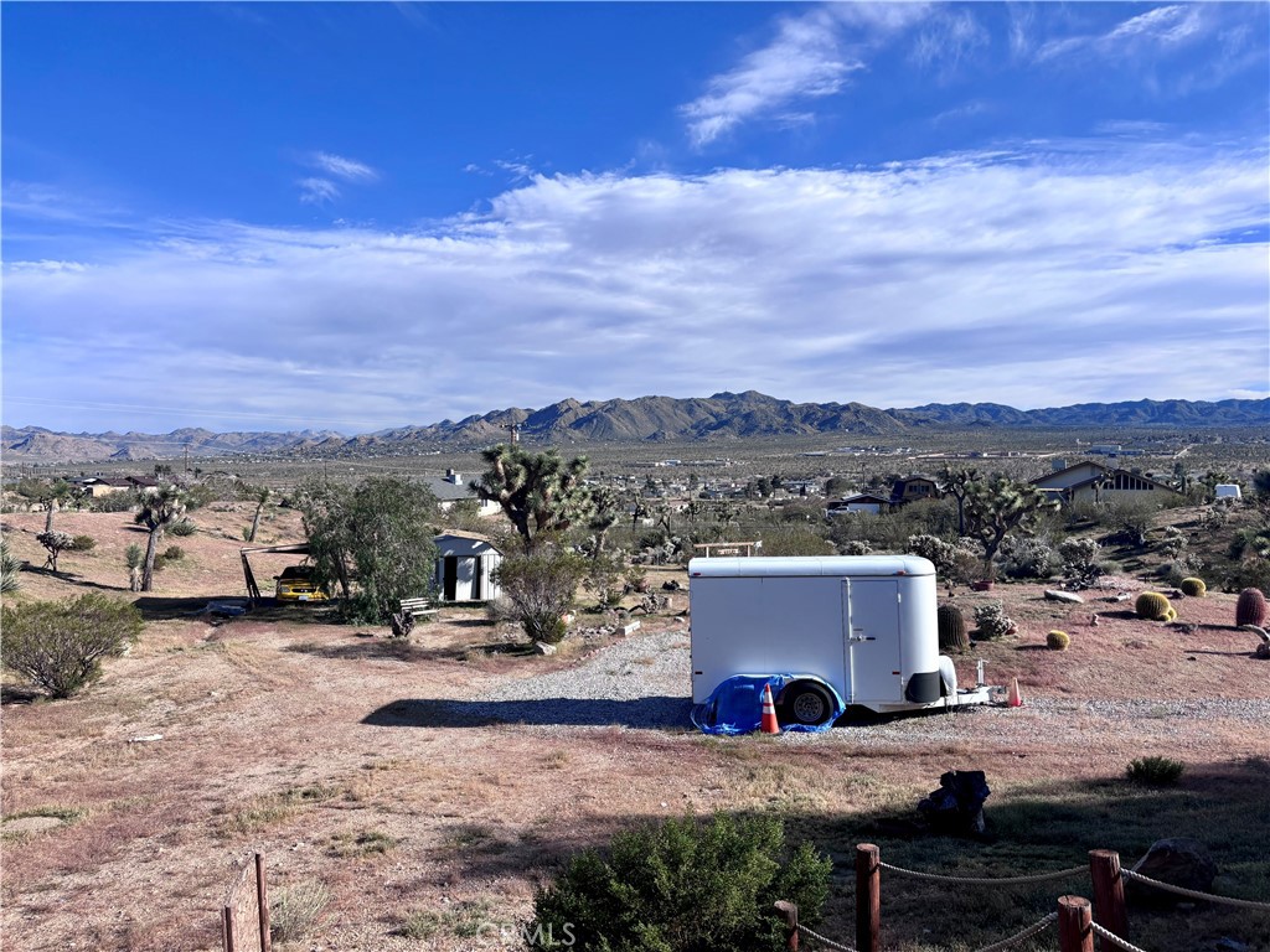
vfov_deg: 53.1
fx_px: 954
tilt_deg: -0.4
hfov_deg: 67.3
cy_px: 476
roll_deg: -0.2
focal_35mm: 26
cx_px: 635
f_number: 1.6
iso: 50
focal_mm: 5.96
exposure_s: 1/4425
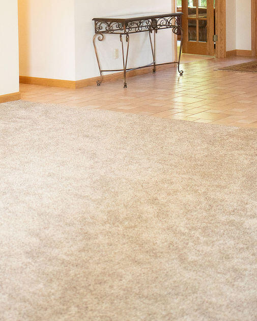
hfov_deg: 18.8
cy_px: 23
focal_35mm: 80
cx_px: 24
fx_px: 760
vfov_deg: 23.1
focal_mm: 35
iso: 640
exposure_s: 1/400
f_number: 2.5
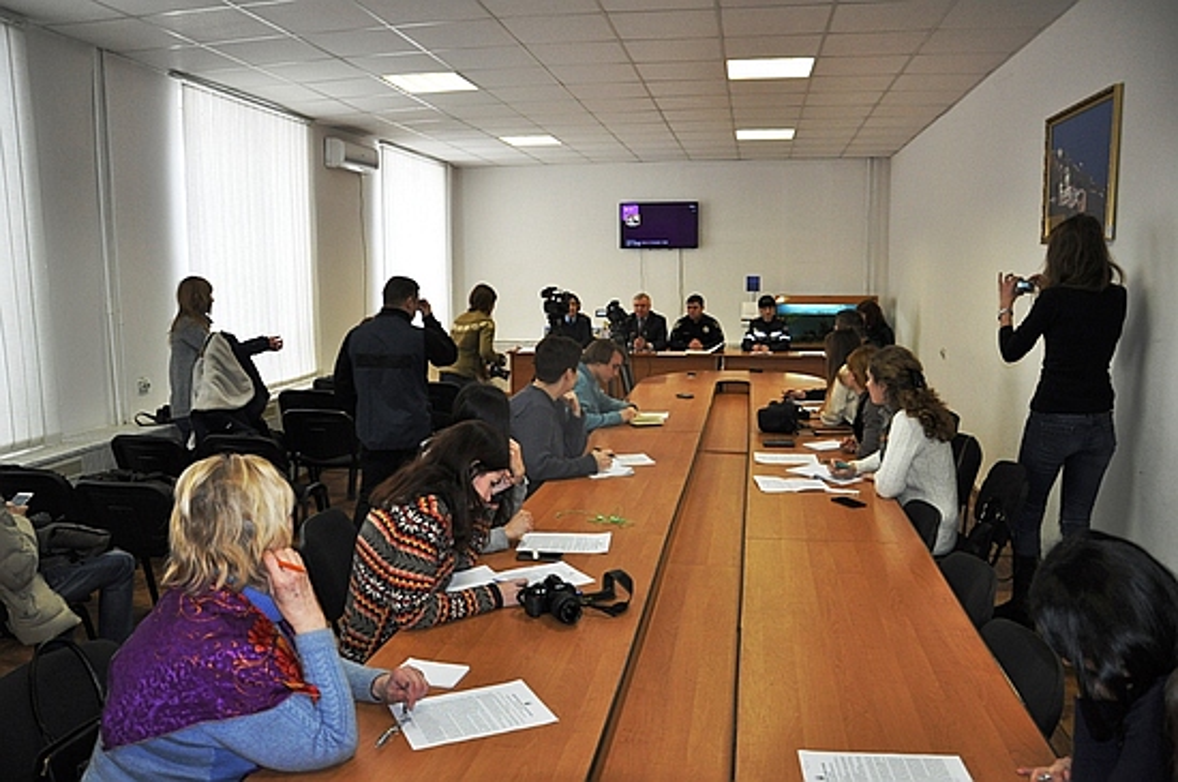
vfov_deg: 47.8
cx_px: 589
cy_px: 391
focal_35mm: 27
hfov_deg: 67.5
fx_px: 882
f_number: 3.5
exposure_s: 1/125
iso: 800
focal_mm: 18
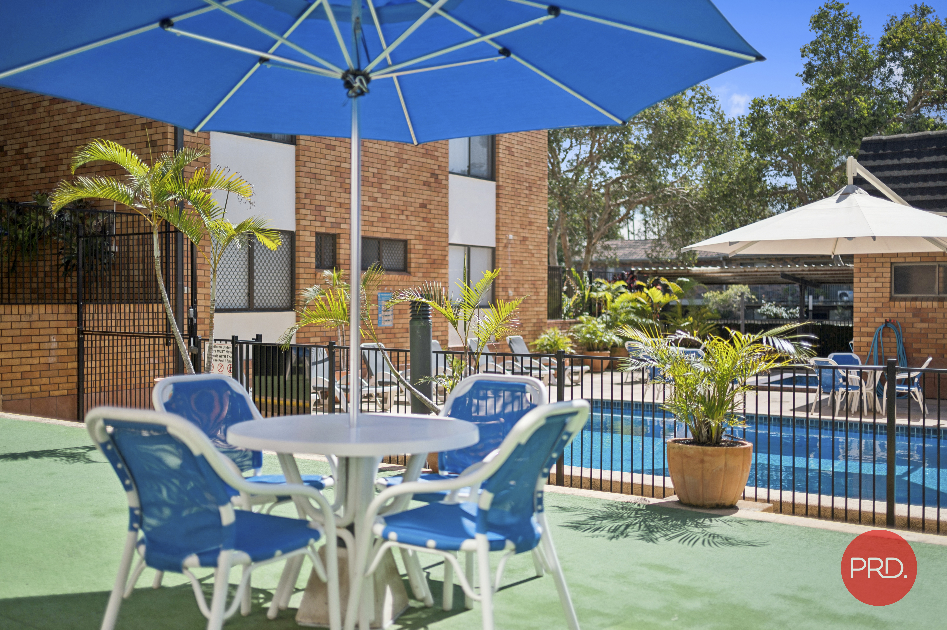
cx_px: 474
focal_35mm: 35
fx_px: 920
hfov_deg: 54.5
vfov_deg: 37.8
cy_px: 315
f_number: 1.4
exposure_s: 1/4000
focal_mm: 35
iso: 200
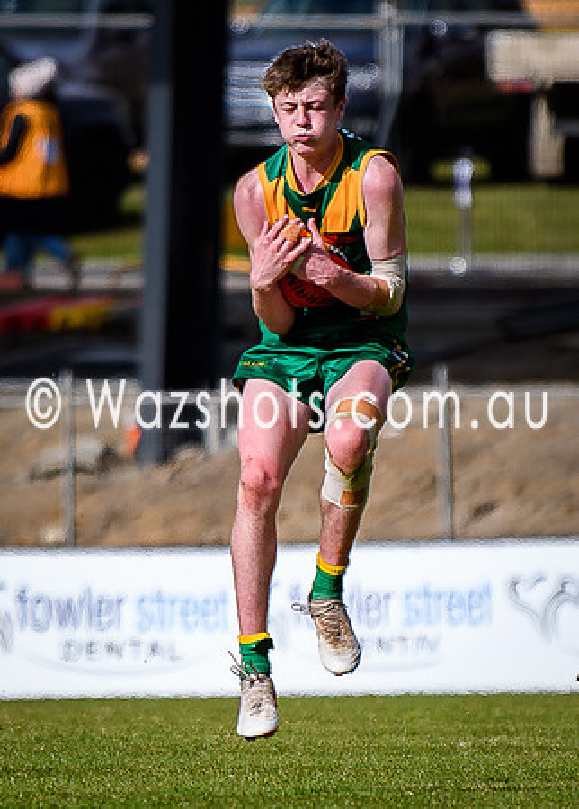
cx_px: 364
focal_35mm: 990
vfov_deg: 2.0
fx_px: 22764
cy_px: 496
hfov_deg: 1.5
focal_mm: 200
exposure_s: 1/2500
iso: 100
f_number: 2.8
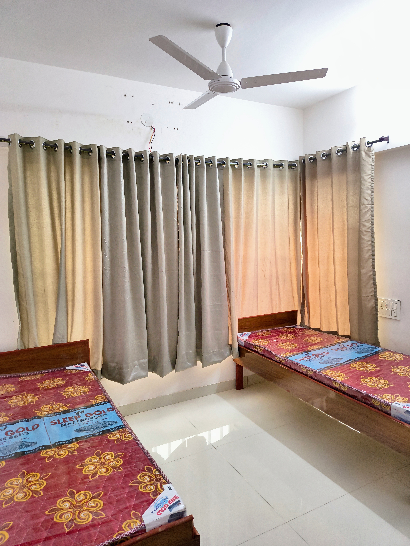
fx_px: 363
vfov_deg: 73.9
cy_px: 273
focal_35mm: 23
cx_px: 205
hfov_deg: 58.9
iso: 987
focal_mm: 5.56
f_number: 1.8
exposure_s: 1/50
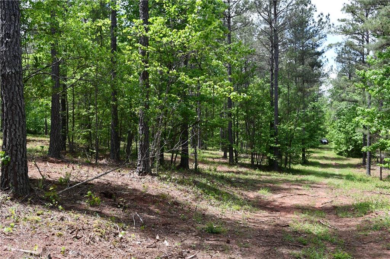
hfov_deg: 53.1
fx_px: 390
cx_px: 195
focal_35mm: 36
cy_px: 130
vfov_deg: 36.8
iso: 200
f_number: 7.1
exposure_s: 1/250
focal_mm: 18
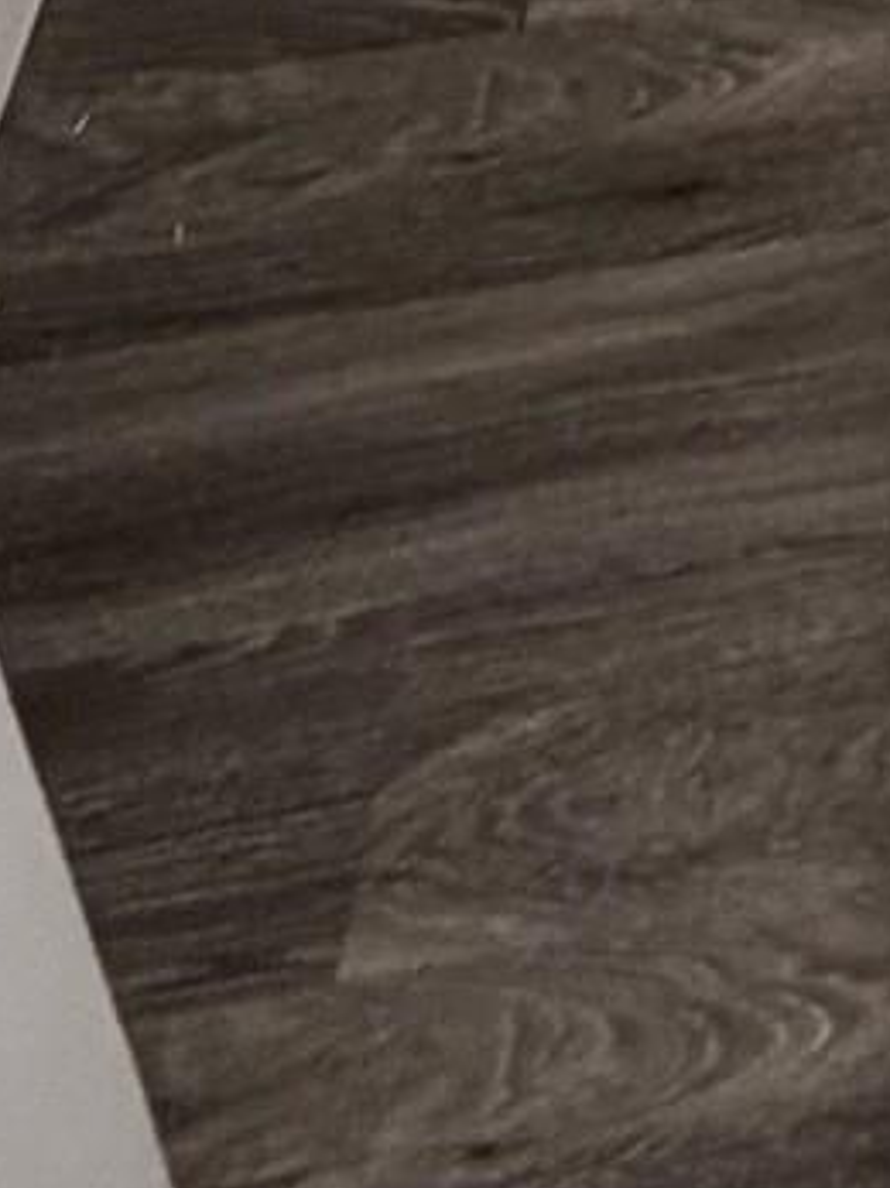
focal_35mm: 93
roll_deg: -0.3
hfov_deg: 13.6
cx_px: 1787
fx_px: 3190
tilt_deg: -22.4
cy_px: -1770
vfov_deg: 13.8
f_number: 2.2
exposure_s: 1/60
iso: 250
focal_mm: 2.22
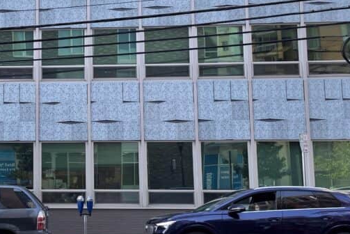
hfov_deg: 34.4
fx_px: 535
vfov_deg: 24.6
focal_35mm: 55
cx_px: 42
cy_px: 130
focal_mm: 4.2
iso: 32
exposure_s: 1/387
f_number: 1.6
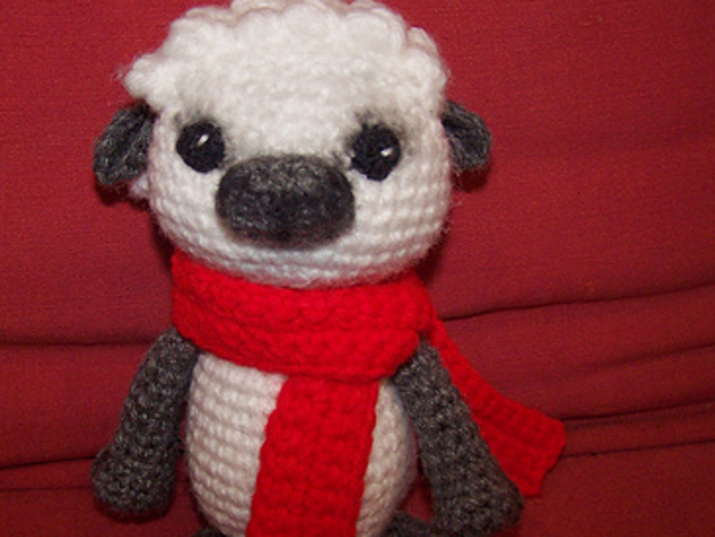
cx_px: 282
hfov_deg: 36.7
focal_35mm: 52
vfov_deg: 28.0
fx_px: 1074
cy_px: 324
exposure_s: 1/60
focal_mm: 6.3
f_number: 2.8
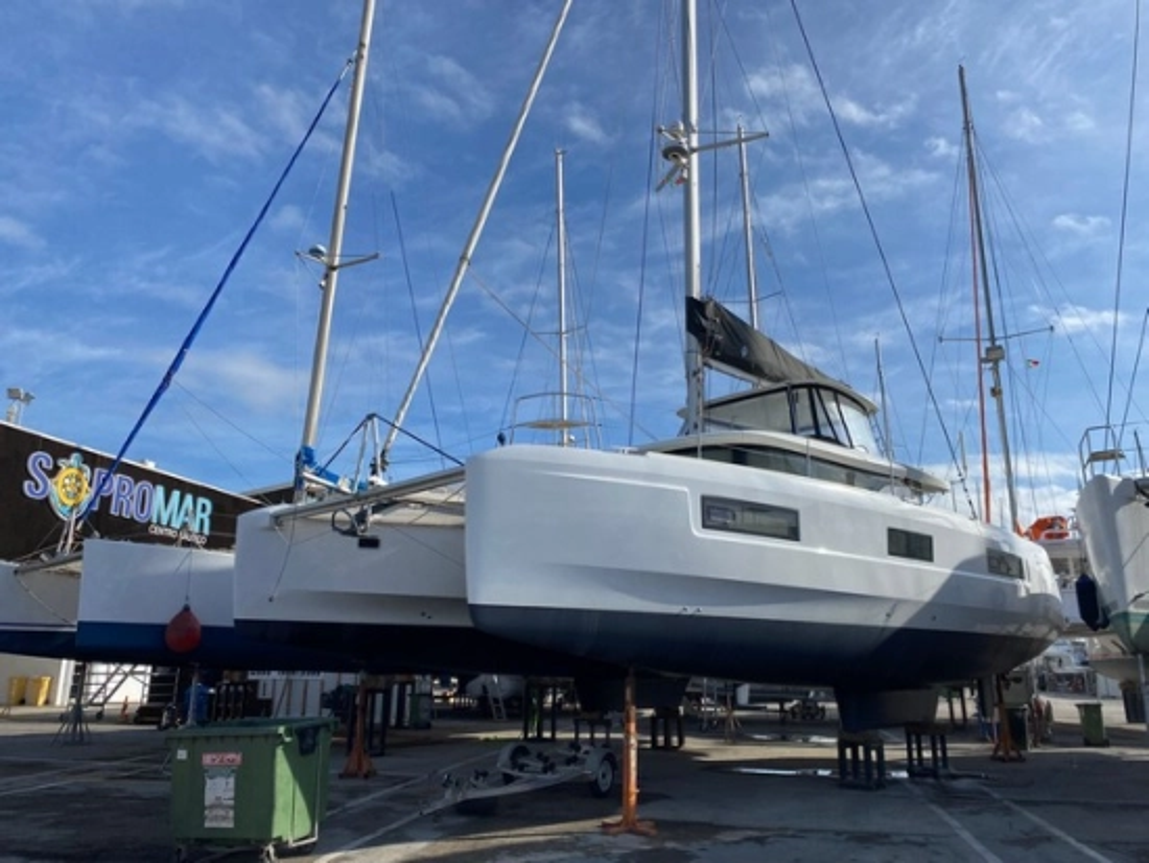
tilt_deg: +13.7
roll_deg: -0.2
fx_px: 863
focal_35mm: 26
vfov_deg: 53.1
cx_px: 574
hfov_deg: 67.3
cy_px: 432
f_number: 1.8
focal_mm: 4.25
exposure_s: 1/4274
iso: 32
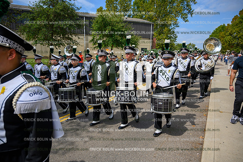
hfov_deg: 73.8
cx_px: 122
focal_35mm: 24
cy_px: 81
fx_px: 162
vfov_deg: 53.1
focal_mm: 24
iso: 100
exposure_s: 1/1250
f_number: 4
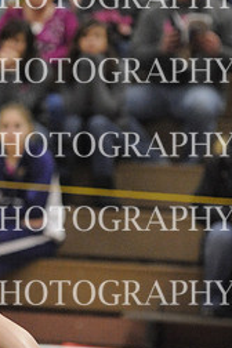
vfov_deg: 5.3
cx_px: -30
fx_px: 3779
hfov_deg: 3.5
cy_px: 181
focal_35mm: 391
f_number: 3.2
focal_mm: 170
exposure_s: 1/500
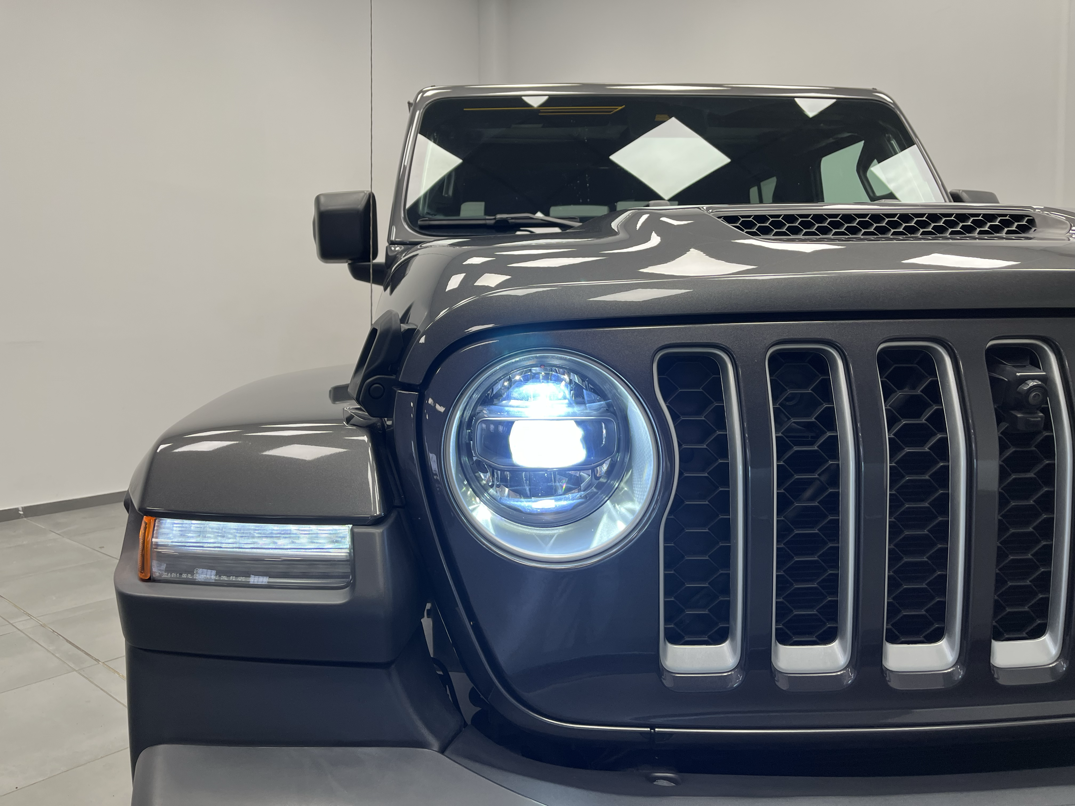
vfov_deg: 53.1
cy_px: 403
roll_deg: +0.6
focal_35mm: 26
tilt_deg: -5.7
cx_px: 538
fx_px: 807
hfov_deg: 67.3
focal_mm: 5.1
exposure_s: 1/100
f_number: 1.6
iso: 50
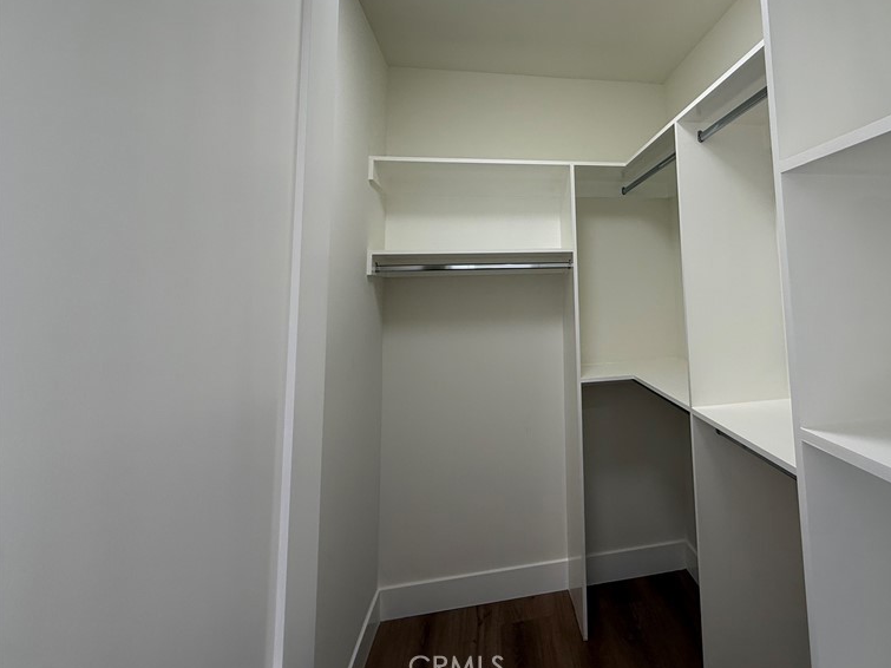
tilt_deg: +7.3
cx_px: 600
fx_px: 489
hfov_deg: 81.6
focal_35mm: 19
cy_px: 230
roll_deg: +1.8
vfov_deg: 67.0
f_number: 2.2
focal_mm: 2.22
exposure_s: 1/120
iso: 80
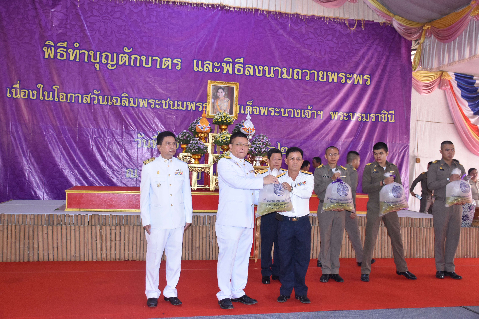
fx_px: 479
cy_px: 160
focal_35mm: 36
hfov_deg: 53.1
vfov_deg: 36.9
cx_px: 240
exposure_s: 1/60
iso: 1400
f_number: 3.8
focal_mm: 24
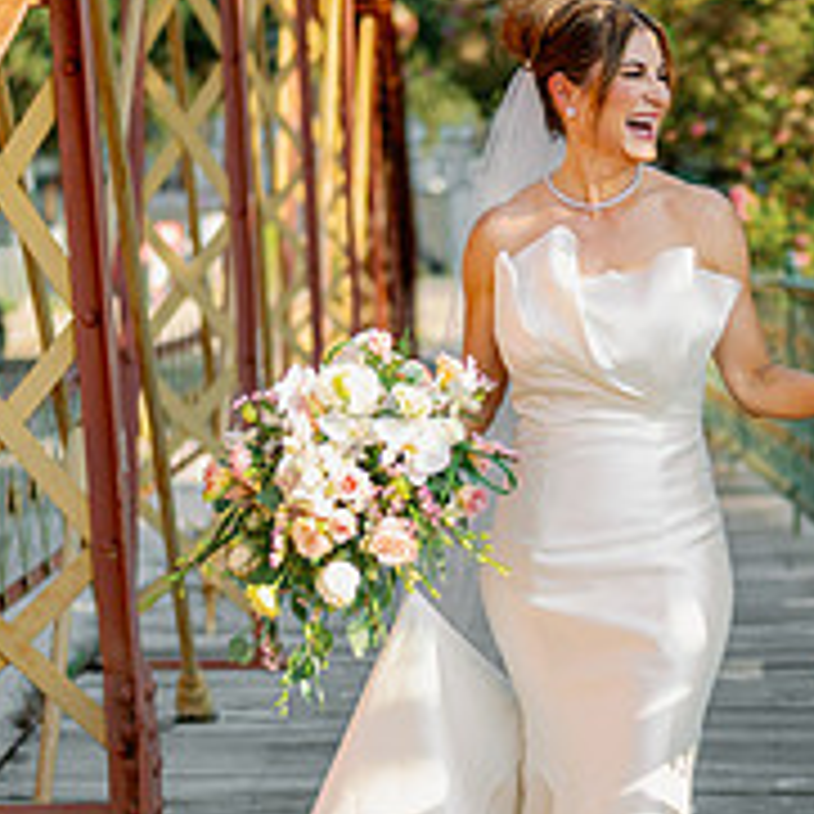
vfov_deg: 12.8
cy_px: 587
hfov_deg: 12.8
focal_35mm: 136
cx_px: 666
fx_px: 3618
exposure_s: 1/1250
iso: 125
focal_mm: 50
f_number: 1.8
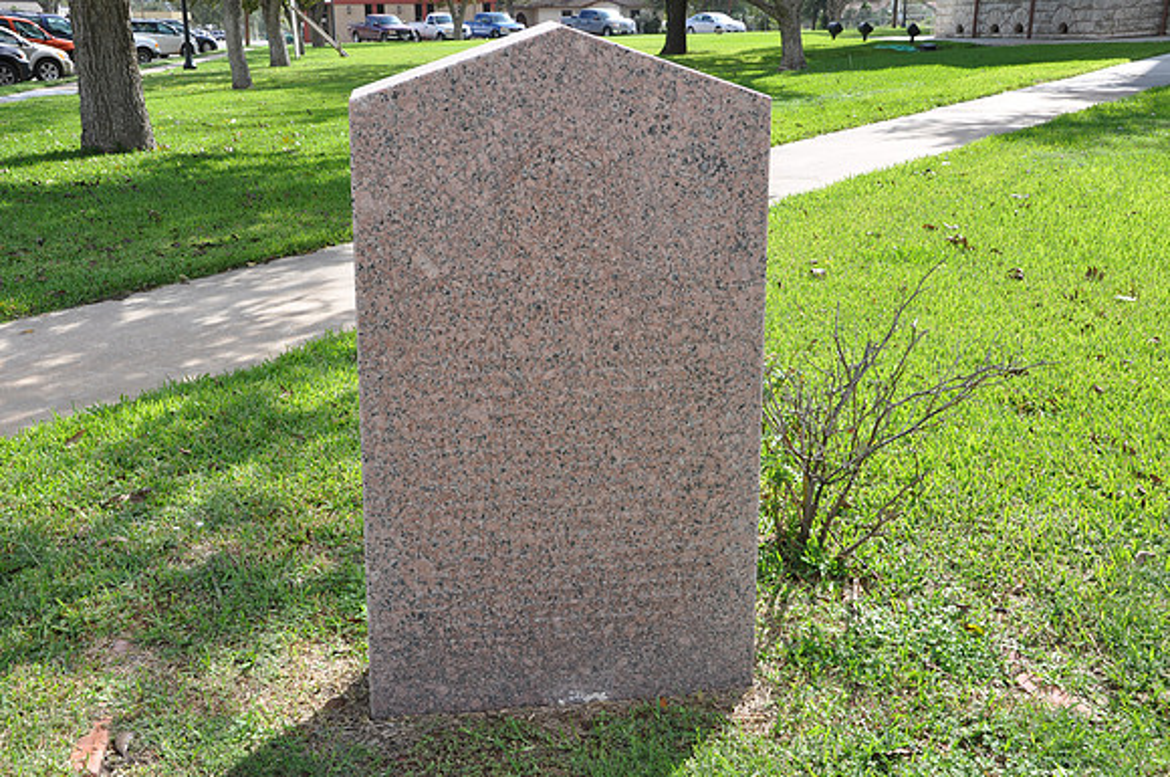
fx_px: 1217
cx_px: 585
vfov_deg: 35.4
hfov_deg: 51.3
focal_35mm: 38
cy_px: 388
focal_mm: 25
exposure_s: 1/100
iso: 200
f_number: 10
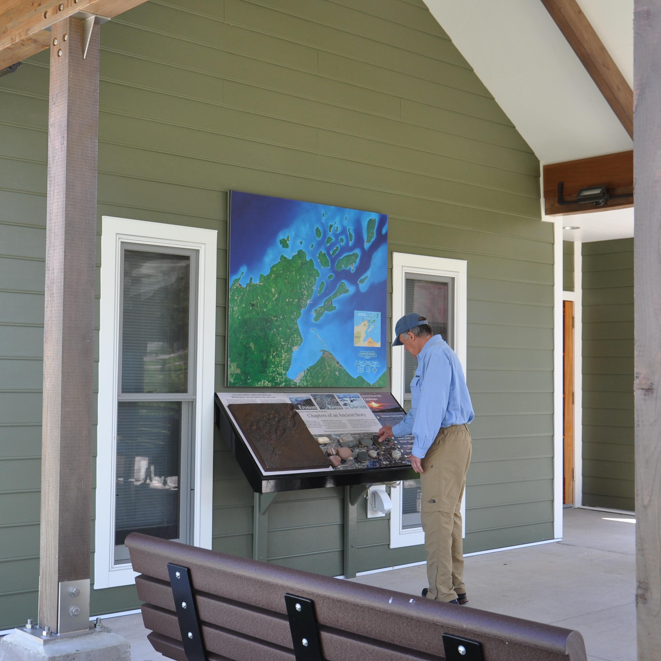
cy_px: 326
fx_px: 1051
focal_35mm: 49
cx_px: 243
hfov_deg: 34.7
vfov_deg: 34.9
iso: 320
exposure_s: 1/125
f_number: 5.6
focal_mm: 25
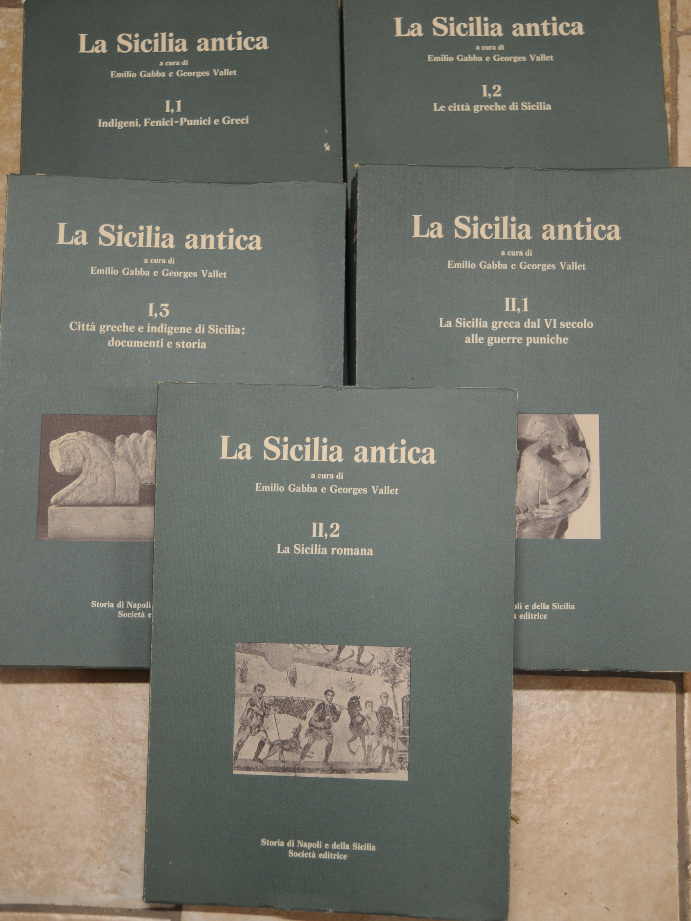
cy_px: 451
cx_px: 343
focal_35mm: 60
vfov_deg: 32.2
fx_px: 1597
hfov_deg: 24.4
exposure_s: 1/30
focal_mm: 36
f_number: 2.8
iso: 200
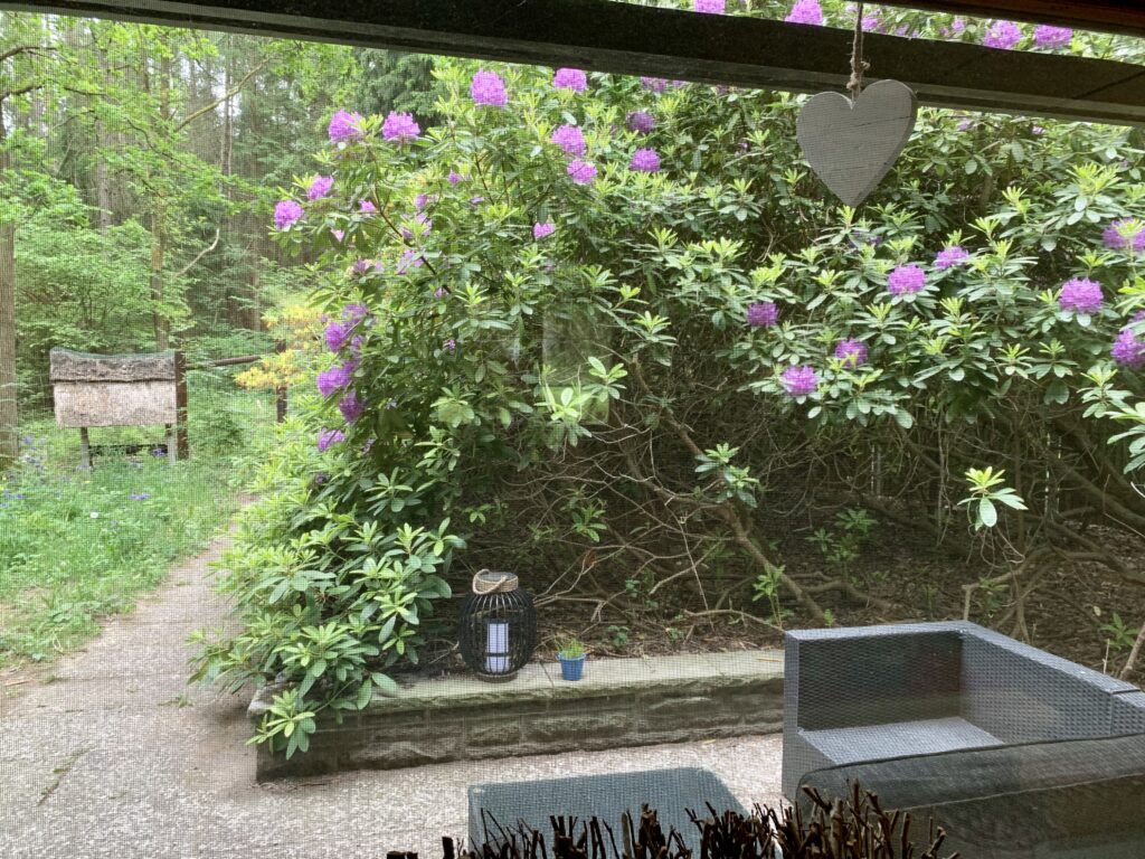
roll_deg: -1.2
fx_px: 860
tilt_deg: -4.9
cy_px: 430
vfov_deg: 53.1
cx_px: 572
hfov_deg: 67.3
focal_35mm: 26
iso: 100
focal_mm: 4.25
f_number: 1.8
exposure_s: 1/68
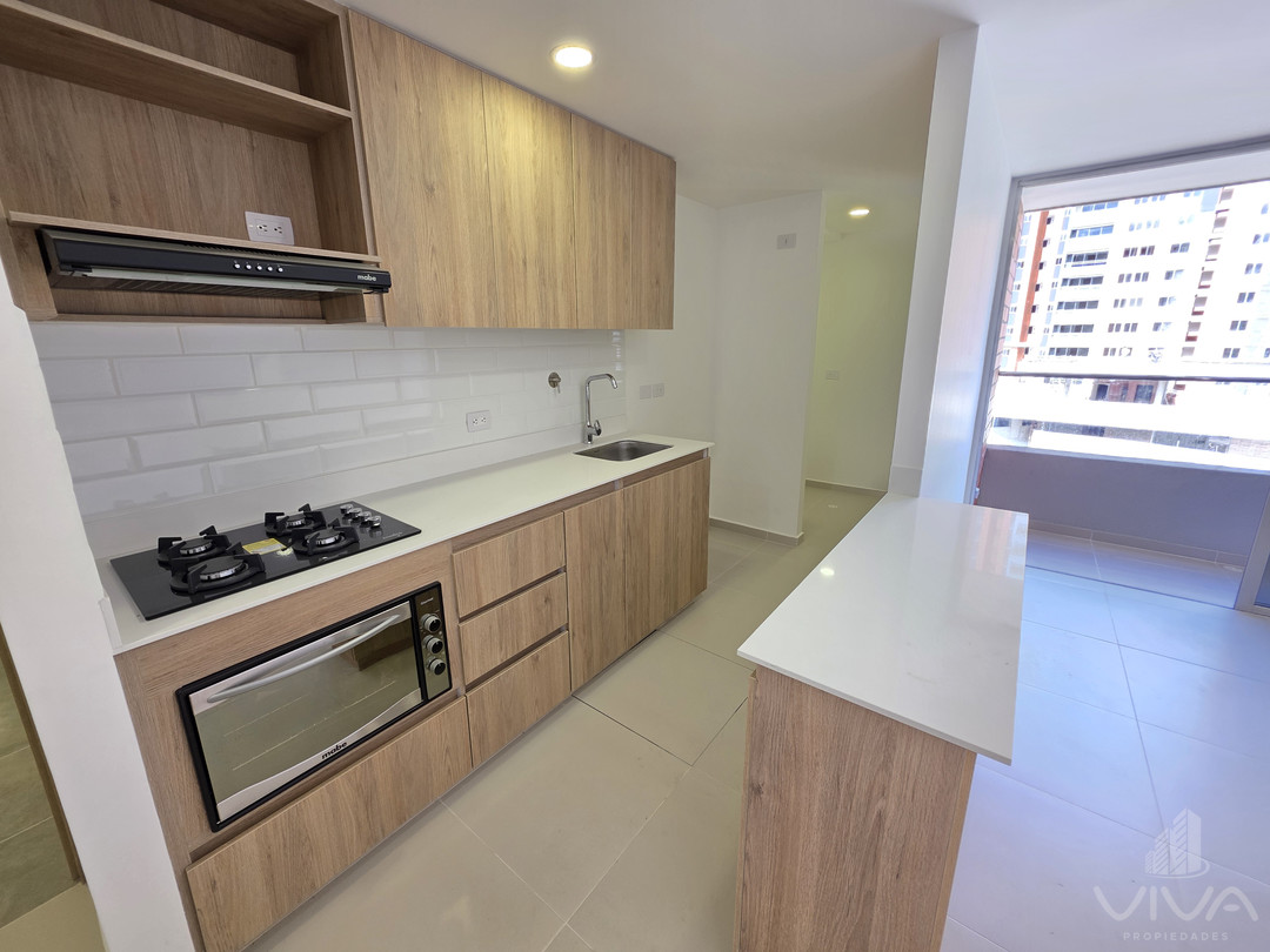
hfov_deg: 106.2
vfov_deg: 89.9
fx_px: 477
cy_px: 476
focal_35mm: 13
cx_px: 635
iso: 100
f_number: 1.9
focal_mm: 2.2
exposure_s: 1/120
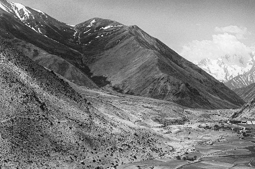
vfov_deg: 19.9
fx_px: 481
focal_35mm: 68
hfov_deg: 29.5
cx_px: 173
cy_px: 107
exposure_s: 1/1000
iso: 400
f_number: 9
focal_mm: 18
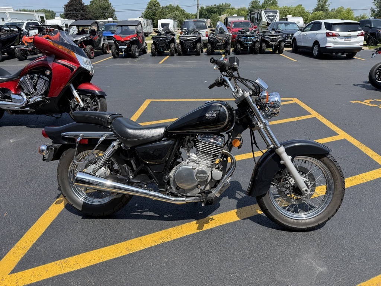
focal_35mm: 24
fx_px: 264
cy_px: 143
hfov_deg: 71.6
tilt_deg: -23.4
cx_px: 190
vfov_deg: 56.8
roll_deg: +1.6
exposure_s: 1/2801
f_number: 1.78
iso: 80
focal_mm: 6.76
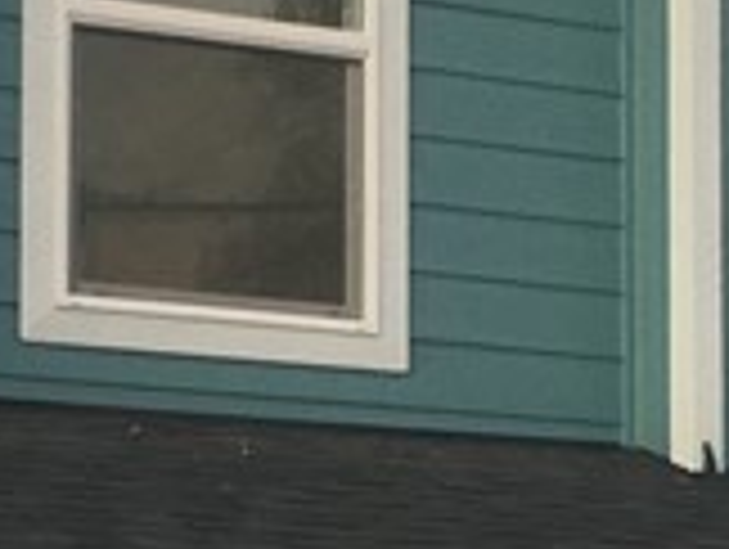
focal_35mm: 183
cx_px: 482
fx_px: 3860
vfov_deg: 8.1
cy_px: 621
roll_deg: +0.1
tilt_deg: +6.5
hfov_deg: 10.8
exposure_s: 1/34
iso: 25
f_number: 2.2
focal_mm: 4.15
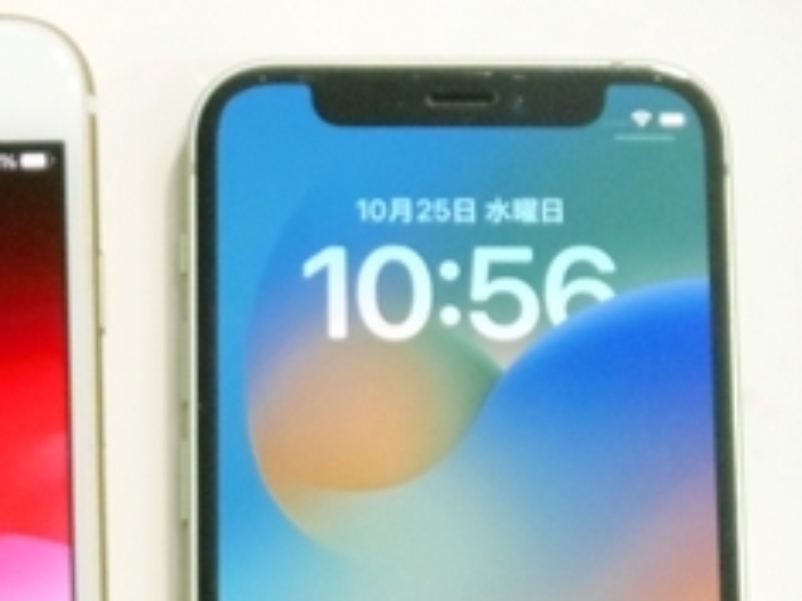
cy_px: 628
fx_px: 2895
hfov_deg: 15.7
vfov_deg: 11.7
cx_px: 150
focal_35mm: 125
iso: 320
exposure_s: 1/30
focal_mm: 9.1
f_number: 3.8
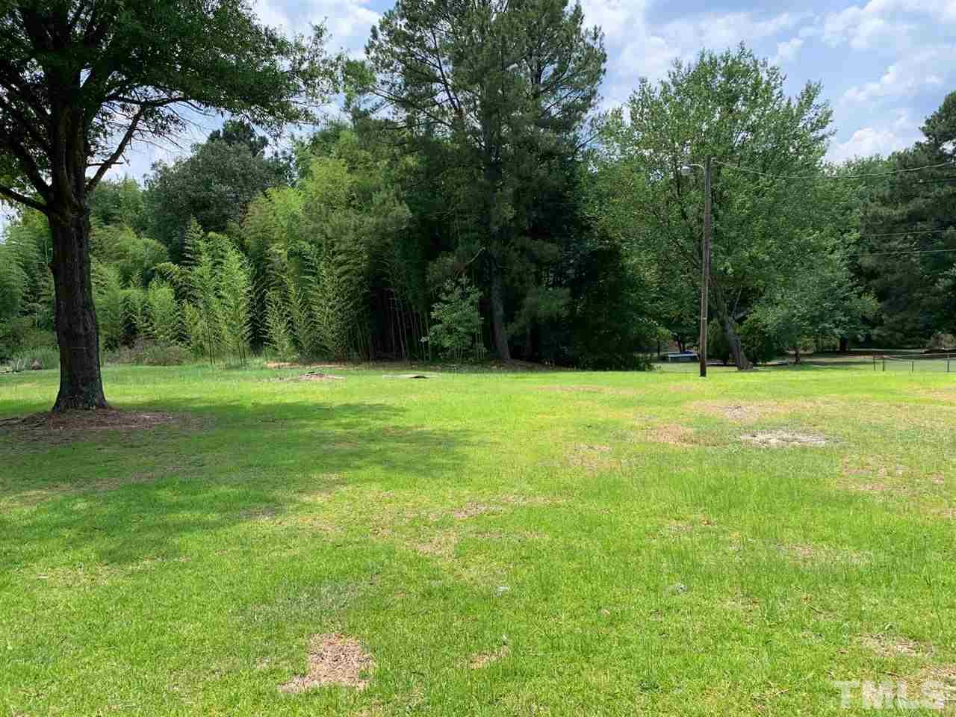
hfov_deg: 67.3
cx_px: 478
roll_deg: +2.4
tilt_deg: -7.8
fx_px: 718
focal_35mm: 26
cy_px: 358
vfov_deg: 53.1
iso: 25
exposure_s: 1/822
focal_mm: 4.25
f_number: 1.8
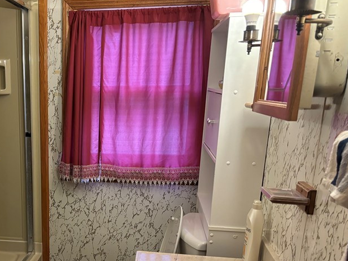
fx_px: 432
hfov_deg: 41.7
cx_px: 64
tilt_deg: -14.3
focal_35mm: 43
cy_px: 201
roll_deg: -0.3
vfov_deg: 32.8
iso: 500
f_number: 1.6
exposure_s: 1/60
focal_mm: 5.96
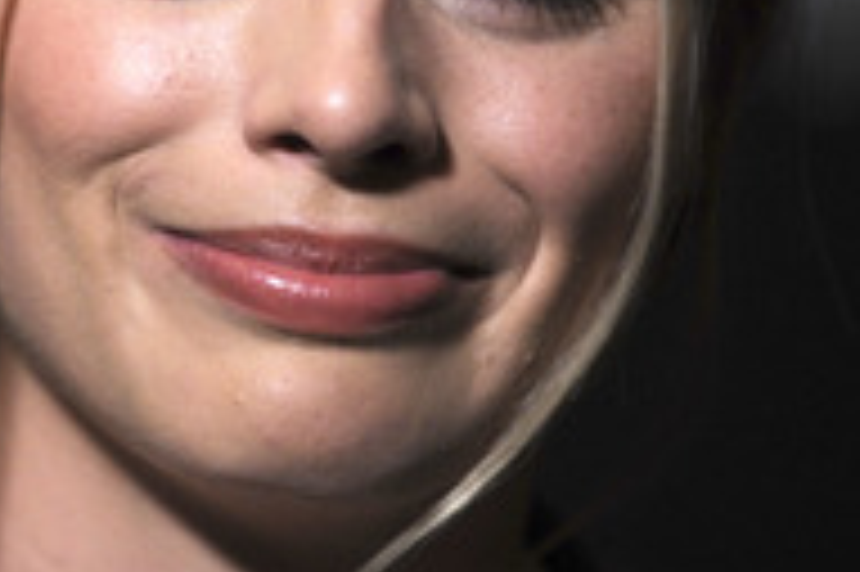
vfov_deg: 2.9
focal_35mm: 471
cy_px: 36
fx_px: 11242
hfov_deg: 4.4
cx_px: 189
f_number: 2.8
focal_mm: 200
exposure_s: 1/200
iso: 1600
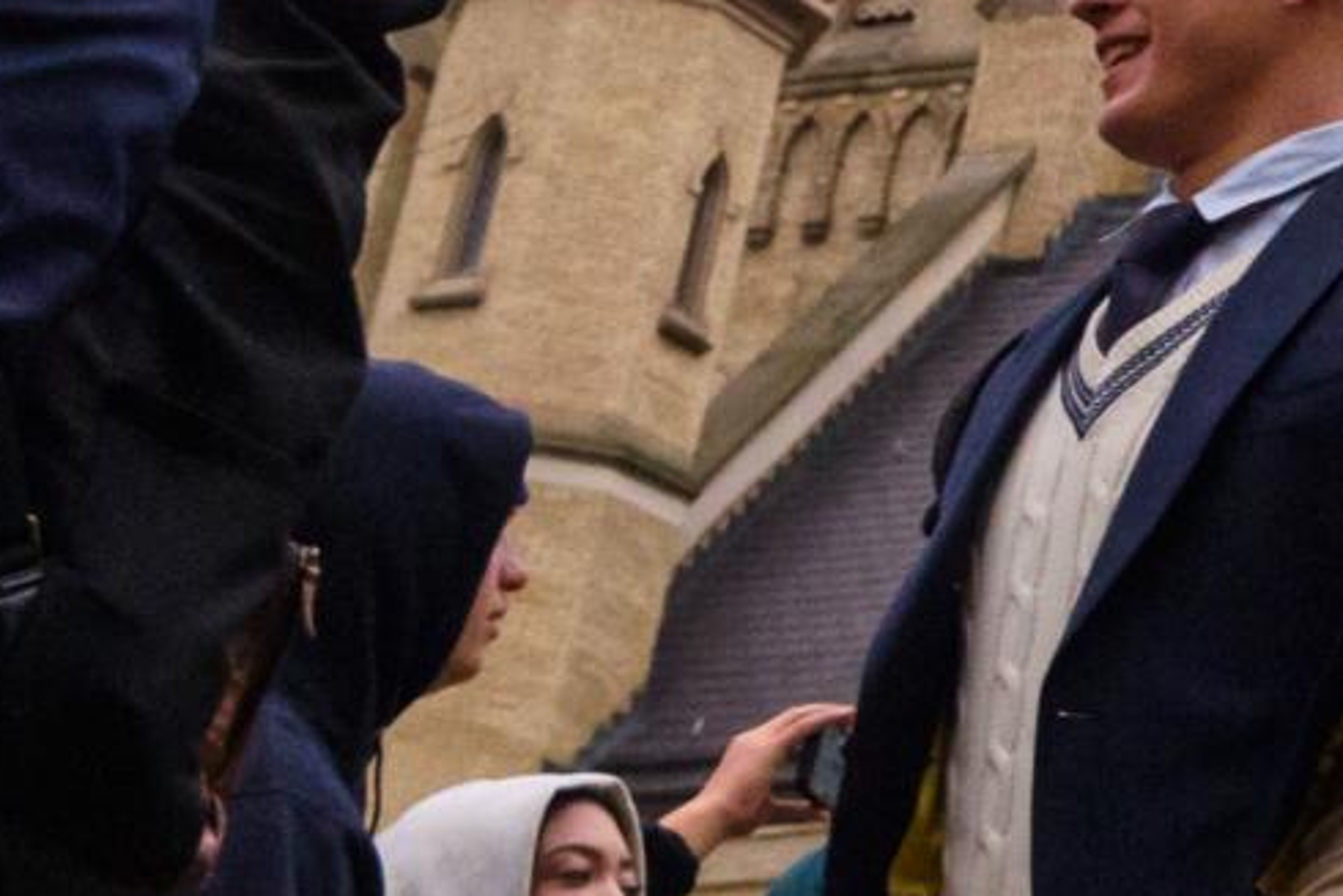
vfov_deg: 9.0
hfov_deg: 11.1
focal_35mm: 147
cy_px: -678
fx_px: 5485
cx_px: 3478
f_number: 6.3
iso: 5000
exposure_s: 1/500
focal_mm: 24
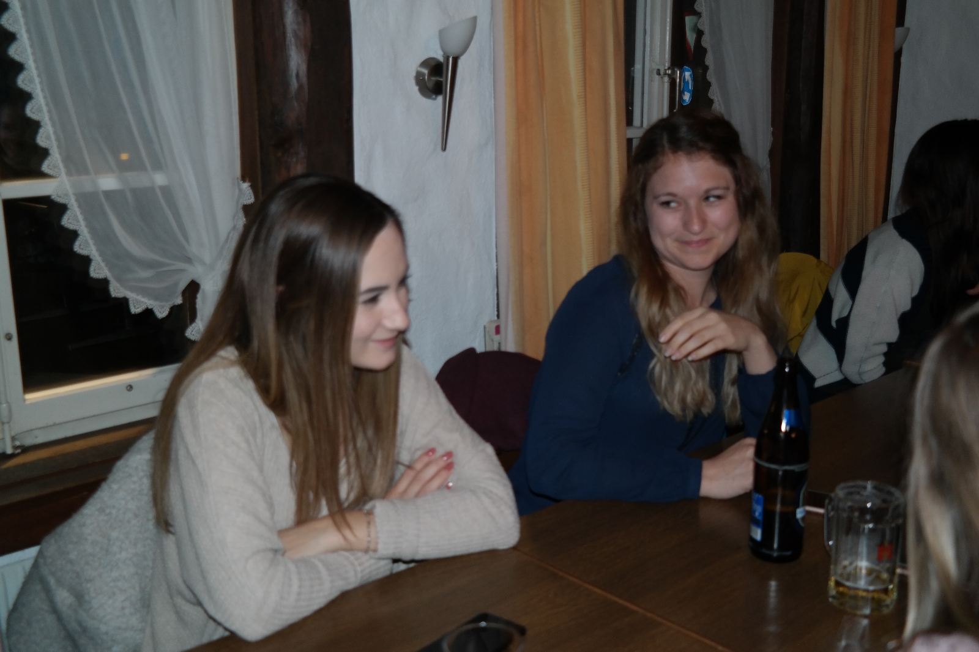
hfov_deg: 50.7
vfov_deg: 35.0
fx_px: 1033
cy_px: 326
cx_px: 490
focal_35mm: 38
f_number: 4
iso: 400
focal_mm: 25
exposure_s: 1/50
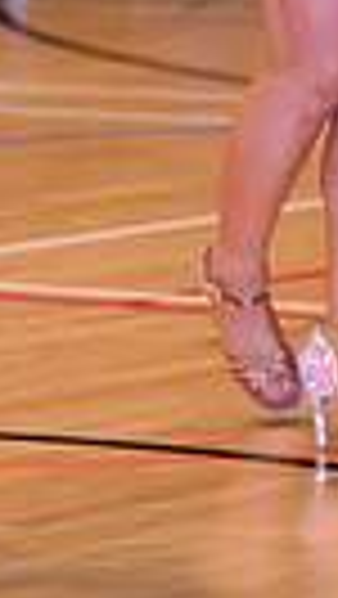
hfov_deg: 2.9
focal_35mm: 414
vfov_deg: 5.2
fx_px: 6584
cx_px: -154
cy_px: -252
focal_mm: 78
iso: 800
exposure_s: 1/200
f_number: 2.8
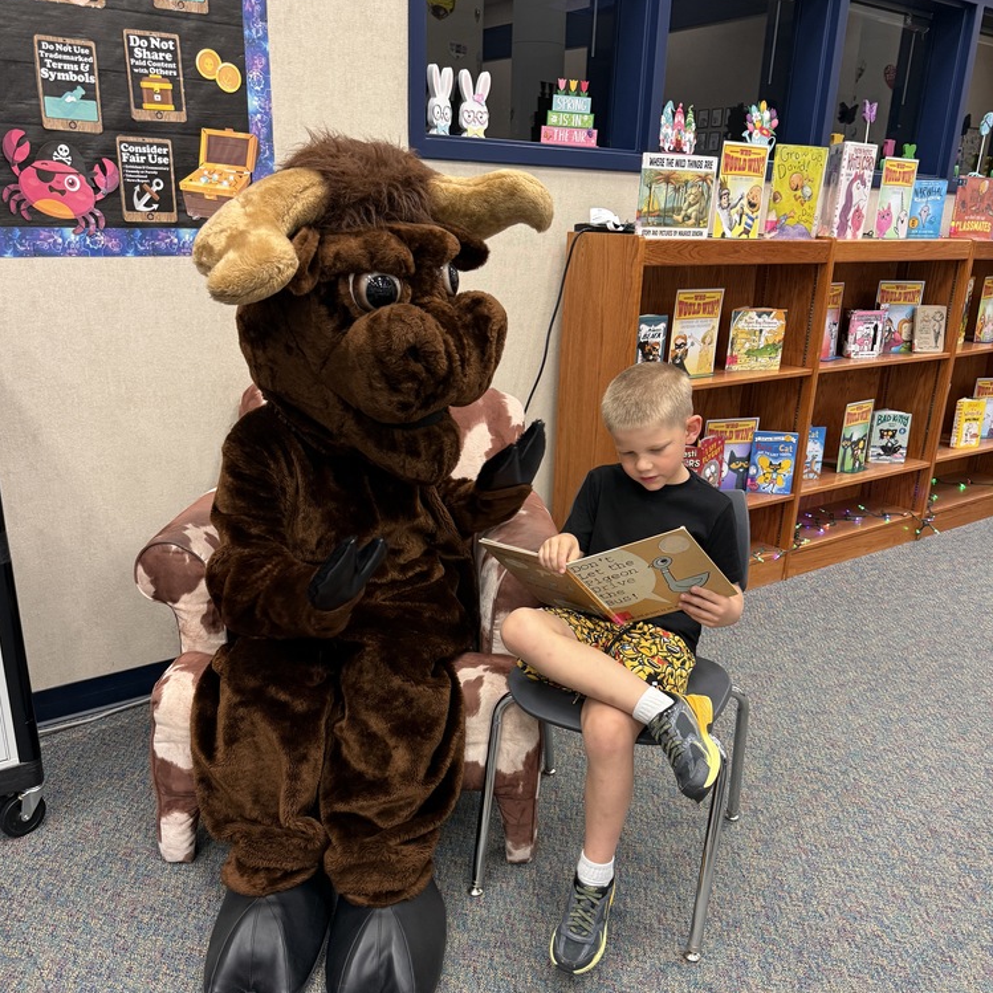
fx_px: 941
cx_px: 485
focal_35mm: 29
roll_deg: -1.1
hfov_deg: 55.6
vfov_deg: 55.4
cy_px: 577
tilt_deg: -19.5
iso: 200
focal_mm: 6.76
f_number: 1.78
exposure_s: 1/60
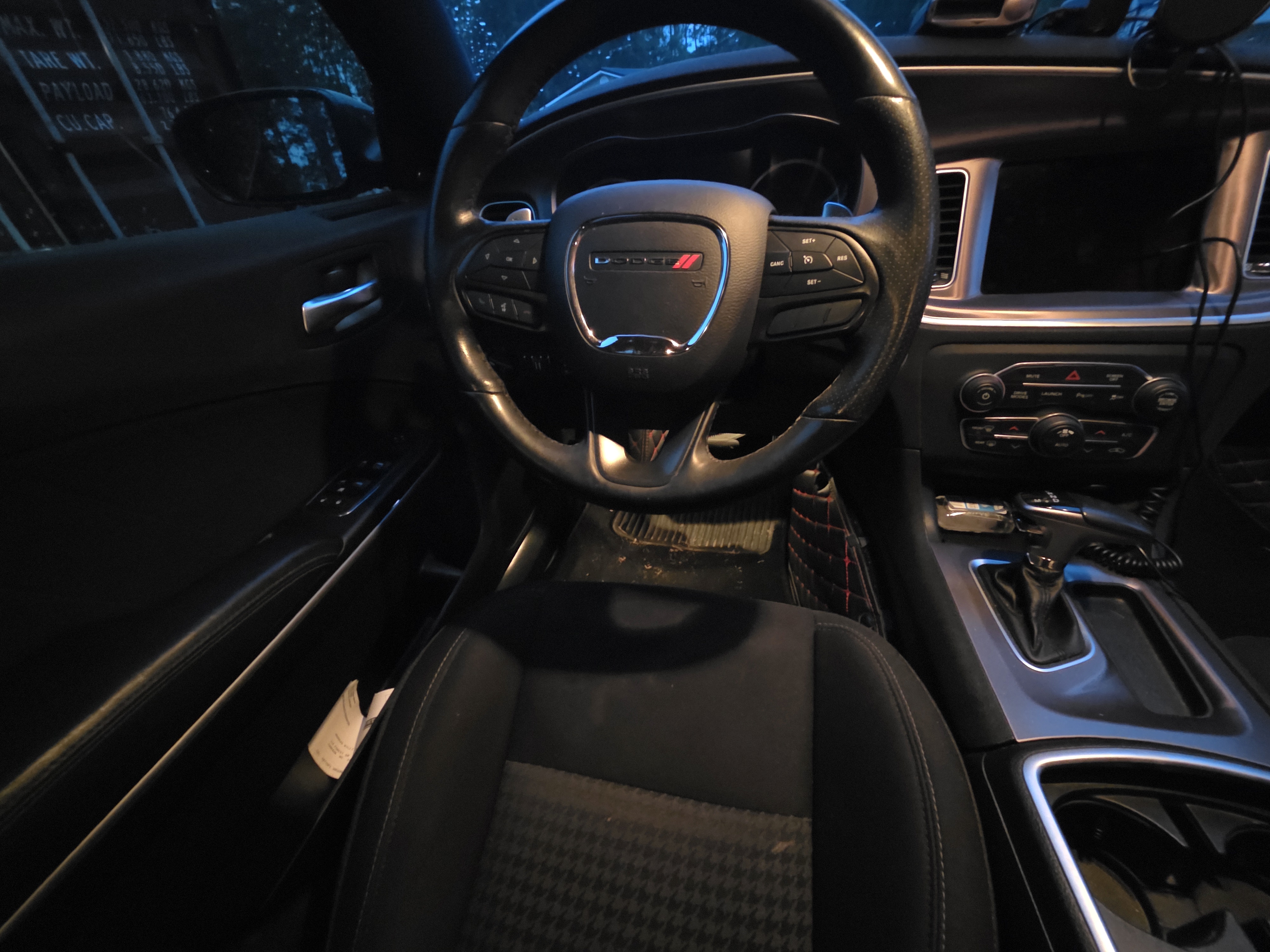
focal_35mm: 13
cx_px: 635
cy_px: 476
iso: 2500
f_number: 1.9
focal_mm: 2.2
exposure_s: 1/15
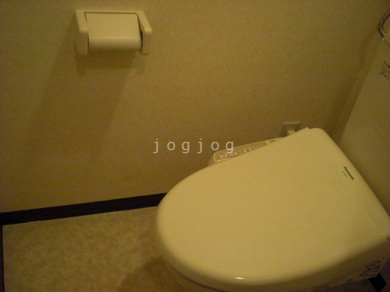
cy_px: 146
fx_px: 428
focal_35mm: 38
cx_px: 195
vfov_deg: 37.7
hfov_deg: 49.0
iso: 800
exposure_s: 1/100
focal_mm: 6.3
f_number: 3.1
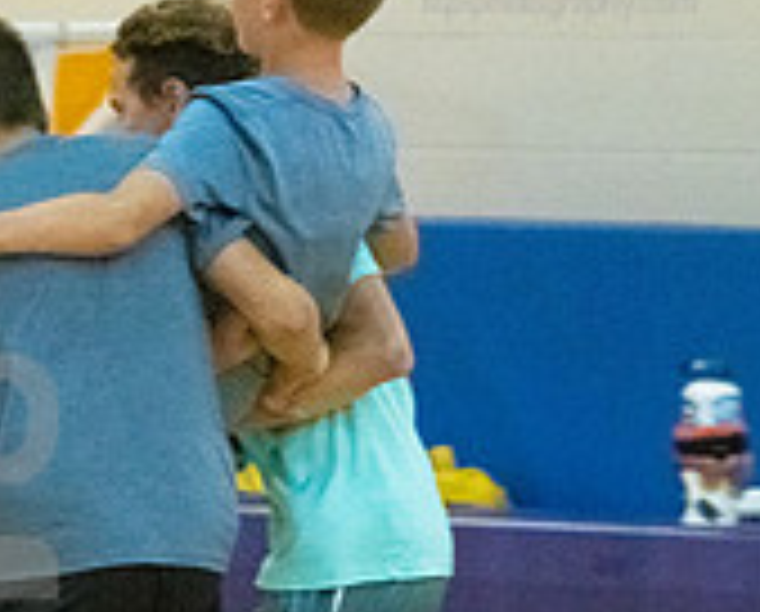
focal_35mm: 466
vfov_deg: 3.3
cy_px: 479
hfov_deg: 4.1
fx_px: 10506
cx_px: -76
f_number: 4.5
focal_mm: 145
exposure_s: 1/640
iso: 6400
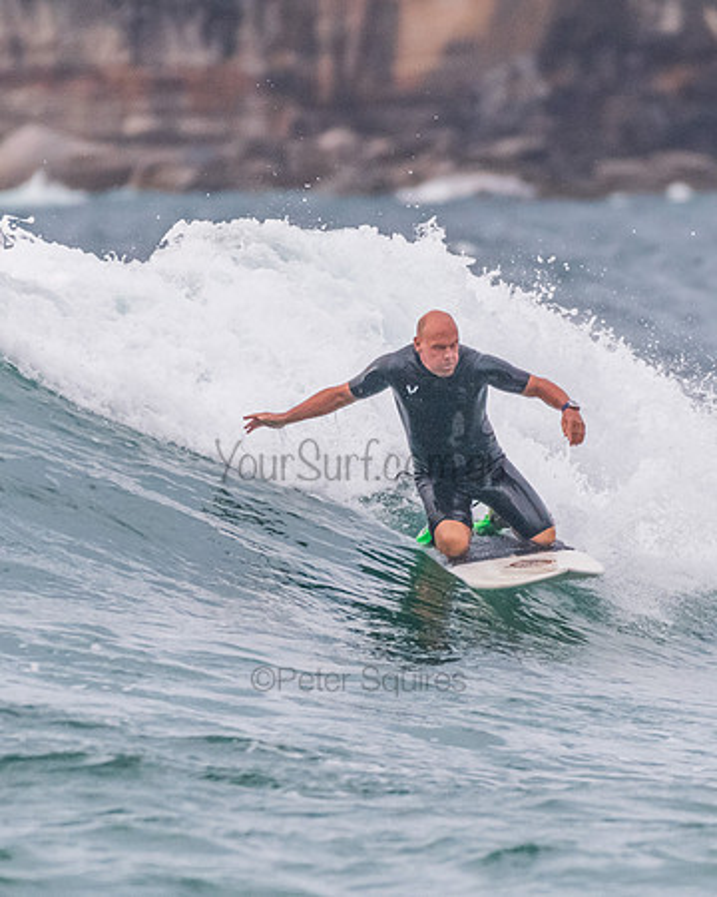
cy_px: 448
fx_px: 31536
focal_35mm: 1189
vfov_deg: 1.6
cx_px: 524
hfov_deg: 1.3
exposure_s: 1/1600
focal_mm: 500
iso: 1250
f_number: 5.6
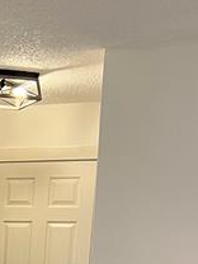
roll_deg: -1.2
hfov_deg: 14.1
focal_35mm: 96
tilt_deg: -8.8
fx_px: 732
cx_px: -124
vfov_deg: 18.7
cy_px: 359
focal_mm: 5.7
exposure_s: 1/60
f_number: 1.5
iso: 80
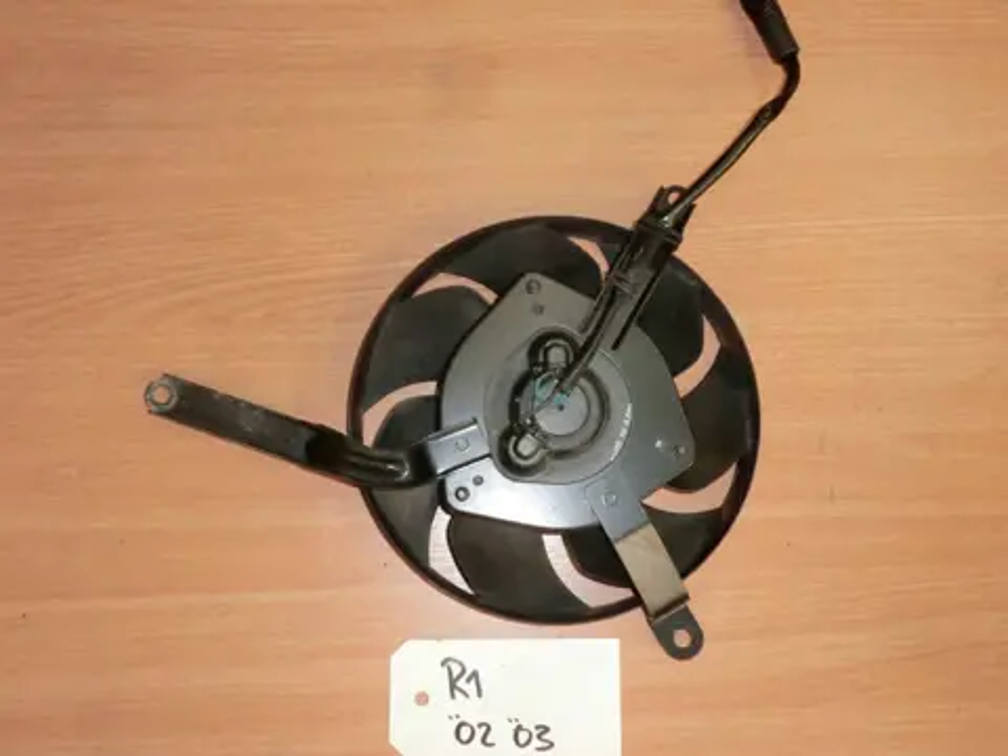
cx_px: 504
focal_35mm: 38
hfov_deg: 49.0
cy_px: 378
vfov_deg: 37.7
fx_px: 1107
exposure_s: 1/60
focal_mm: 6.9
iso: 400
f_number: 3.9
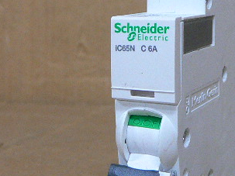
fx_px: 502
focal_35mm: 74
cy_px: 87
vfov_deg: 19.9
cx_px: 179
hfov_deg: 26.0
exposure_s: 1/25
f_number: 2.8
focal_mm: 4.6
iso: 200
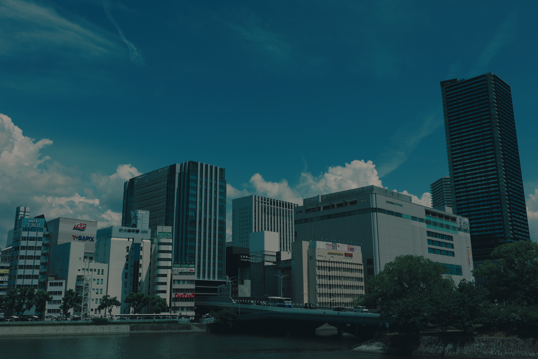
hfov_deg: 55.8
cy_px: 180
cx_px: 269
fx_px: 508
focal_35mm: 34
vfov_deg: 38.9
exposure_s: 1/3200
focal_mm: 34
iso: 640
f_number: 8
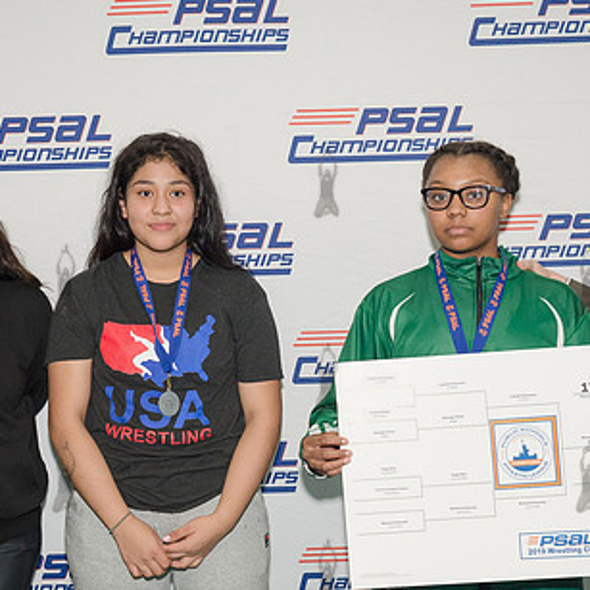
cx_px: 163
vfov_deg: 21.1
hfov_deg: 21.0
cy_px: 336
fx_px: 1581
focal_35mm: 82
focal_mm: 35
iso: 1600
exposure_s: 1/250
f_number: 5
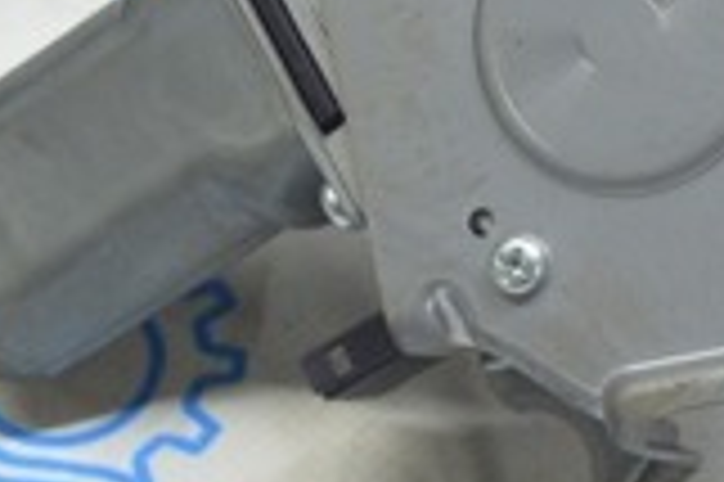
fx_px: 3596
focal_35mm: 179
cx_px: 675
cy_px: 182
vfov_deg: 7.7
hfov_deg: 11.4
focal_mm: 30
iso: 400
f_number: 5.6
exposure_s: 1/15
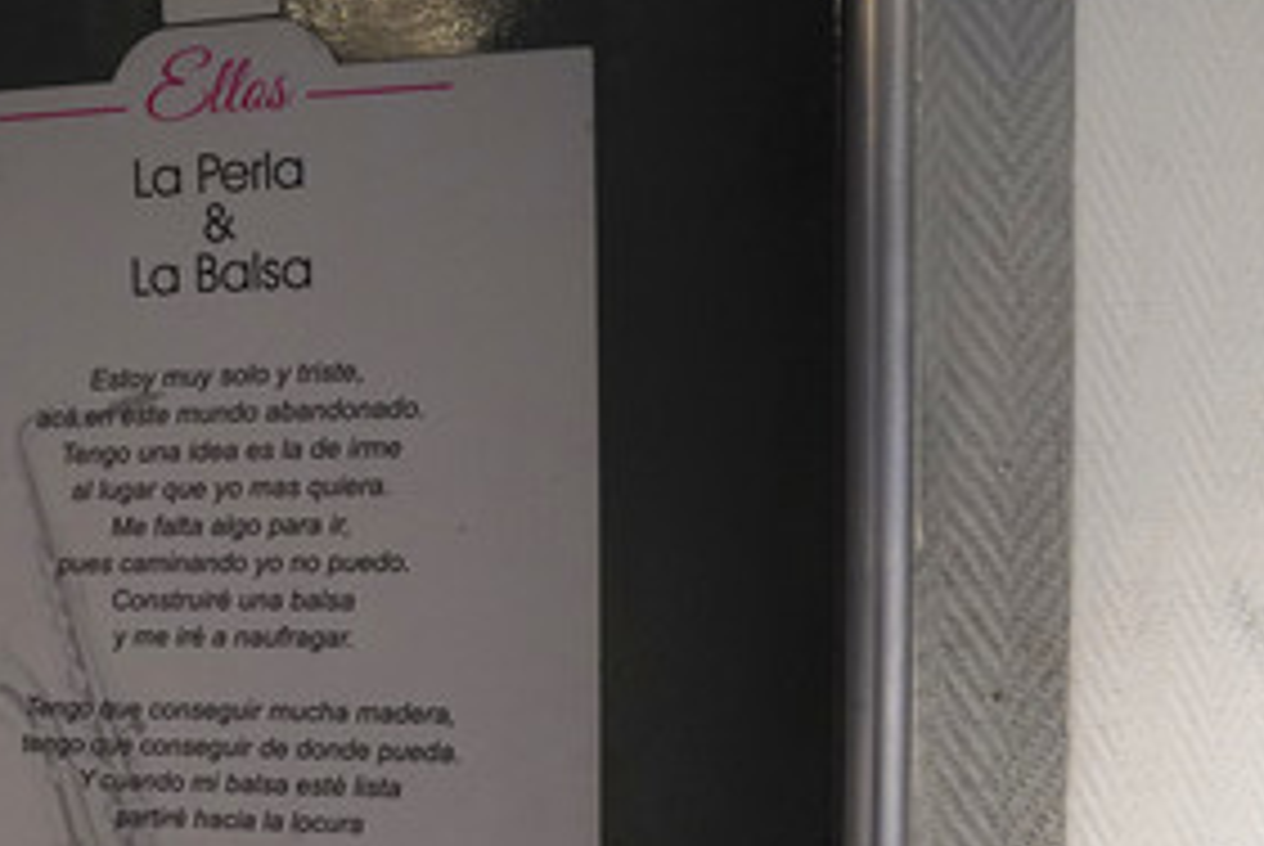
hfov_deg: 30.1
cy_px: 688
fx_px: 2249
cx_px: 130
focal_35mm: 64
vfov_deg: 21.0
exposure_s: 1/30
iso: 3200
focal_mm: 25
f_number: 5.6
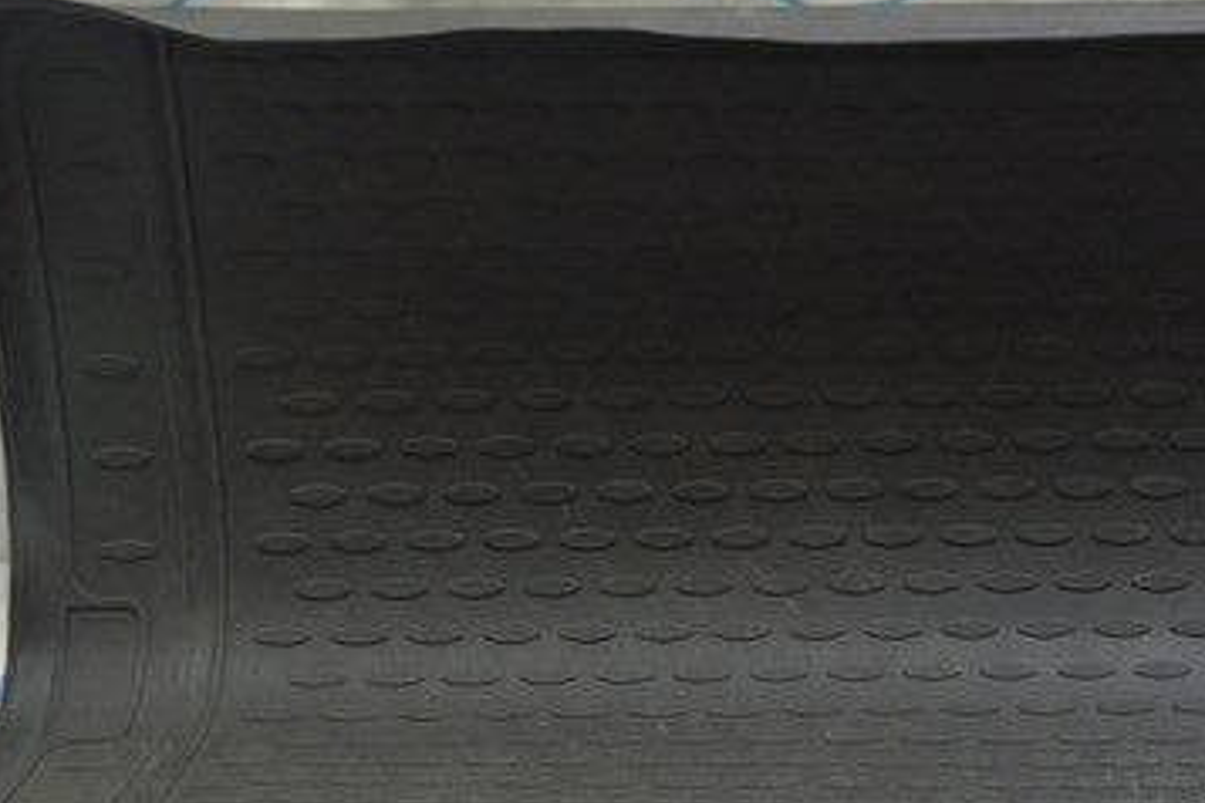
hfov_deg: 23.2
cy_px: 663
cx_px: 992
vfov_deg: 15.8
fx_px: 2878
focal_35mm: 86
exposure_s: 1/20
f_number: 5.6
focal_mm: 20
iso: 400
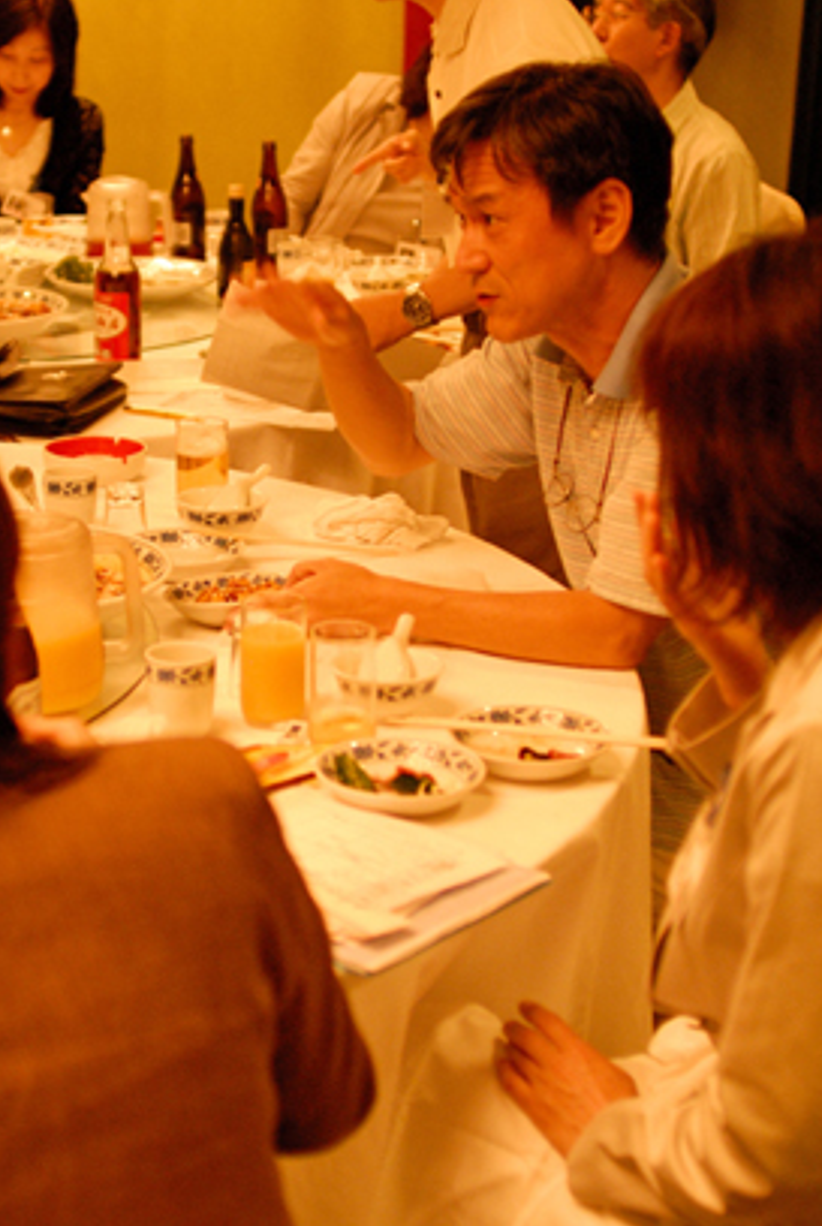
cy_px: 590
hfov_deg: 20.5
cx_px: 200
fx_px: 2251
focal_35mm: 66
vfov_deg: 30.5
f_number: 2
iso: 800
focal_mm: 28
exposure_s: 1/80
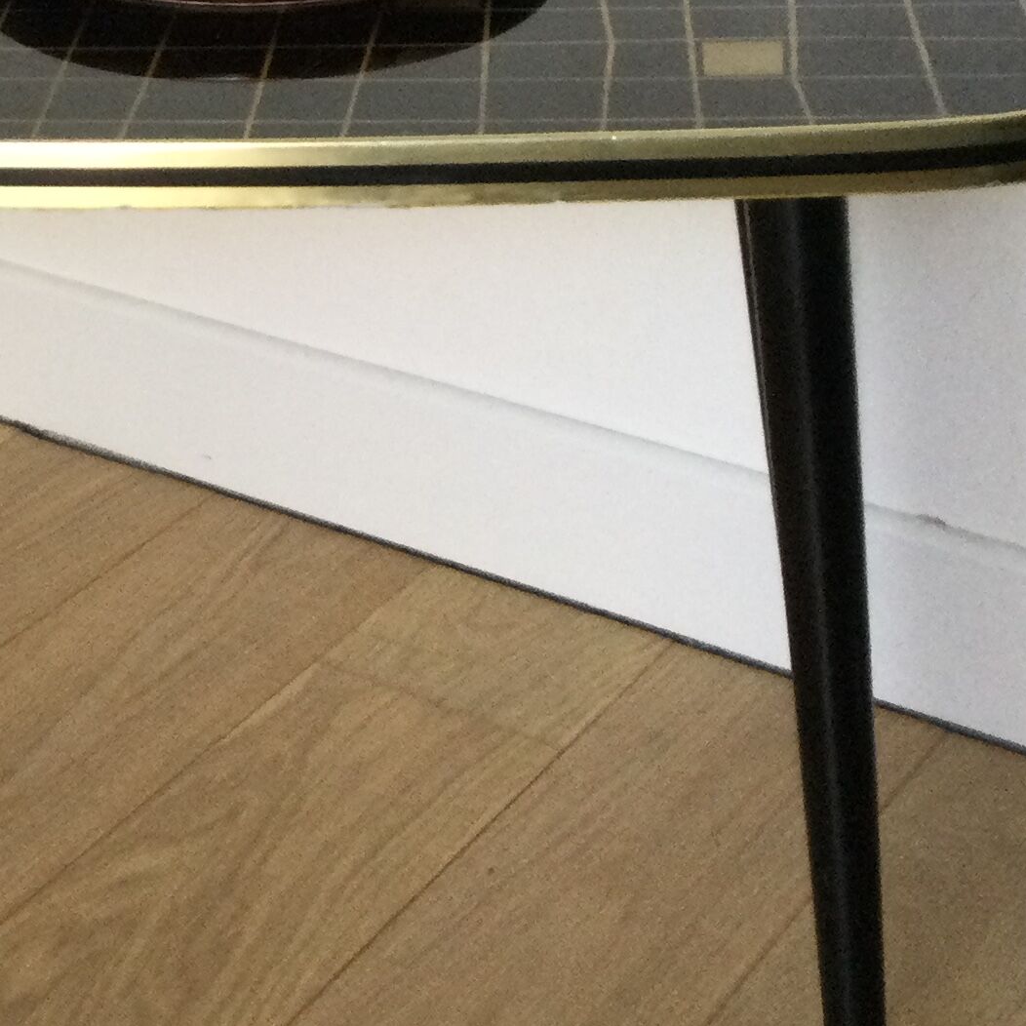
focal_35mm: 85
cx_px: 47
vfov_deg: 20.3
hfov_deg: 19.9
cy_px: 256
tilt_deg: -23.9
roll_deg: +1.7
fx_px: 2850
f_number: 2.4
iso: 50
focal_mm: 3.3
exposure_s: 1/33
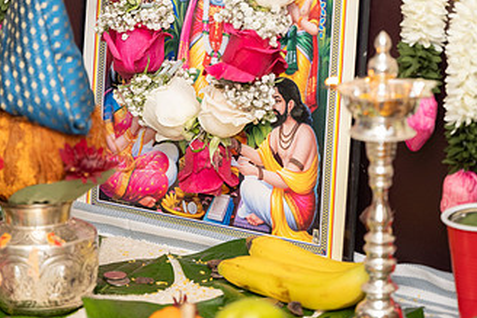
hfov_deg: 7.1
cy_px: 59
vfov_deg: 4.7
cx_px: 230
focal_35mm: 290
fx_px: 3844
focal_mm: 160
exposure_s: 1/200
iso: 500
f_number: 2.8
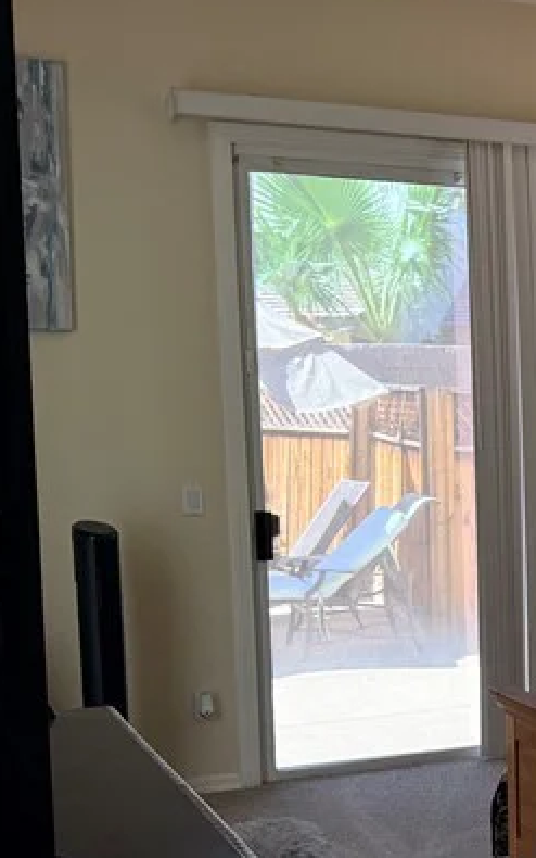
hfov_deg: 17.8
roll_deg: +0.0
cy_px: 589
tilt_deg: -5.4
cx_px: 783
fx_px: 1542
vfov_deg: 30.8
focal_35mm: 66
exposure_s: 1/120
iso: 200
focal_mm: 6.76
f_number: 1.78
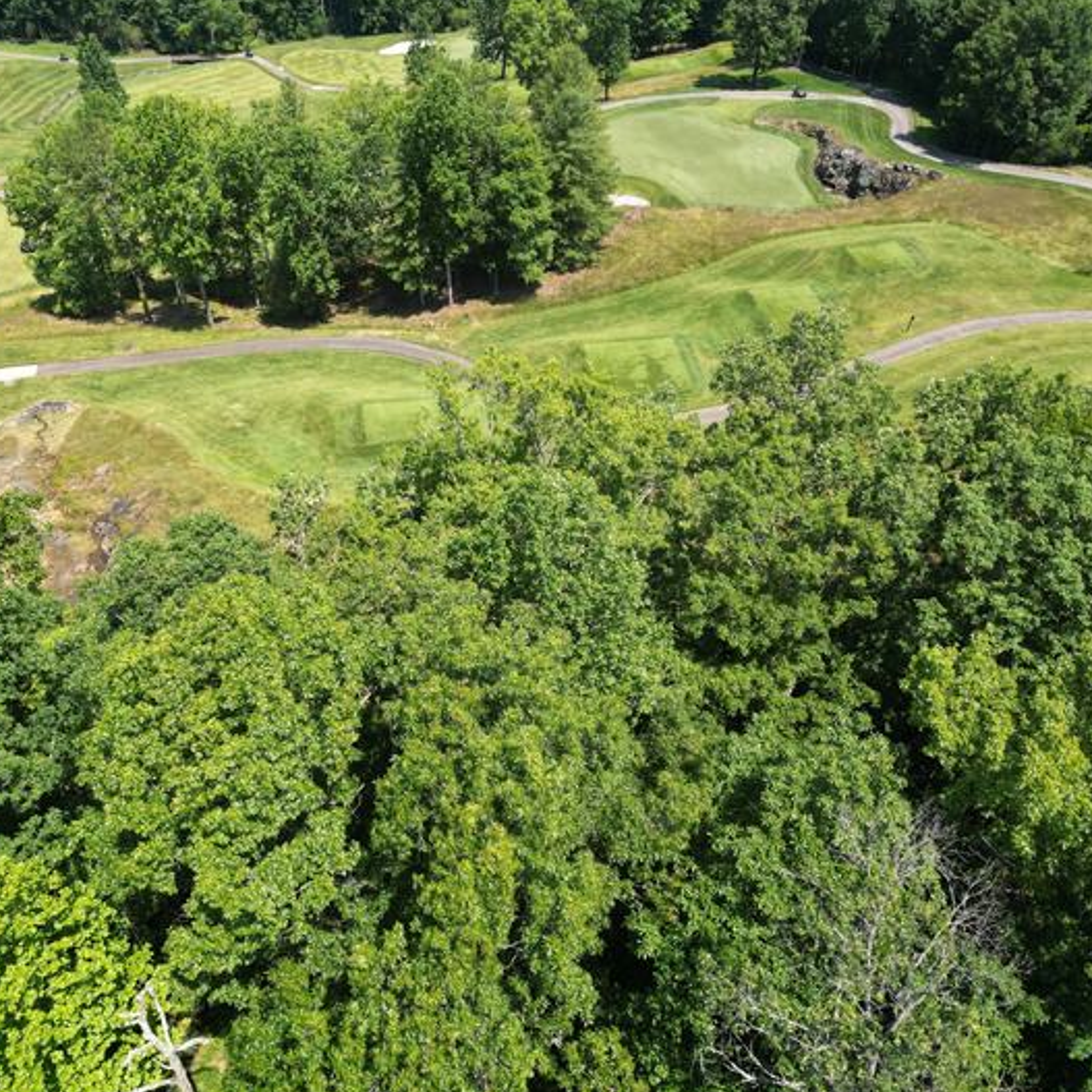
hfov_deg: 55.5
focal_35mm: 29
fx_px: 1035
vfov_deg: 55.6
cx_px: 485
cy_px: 551
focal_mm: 6.72
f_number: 1.7
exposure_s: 1/1250
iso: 100
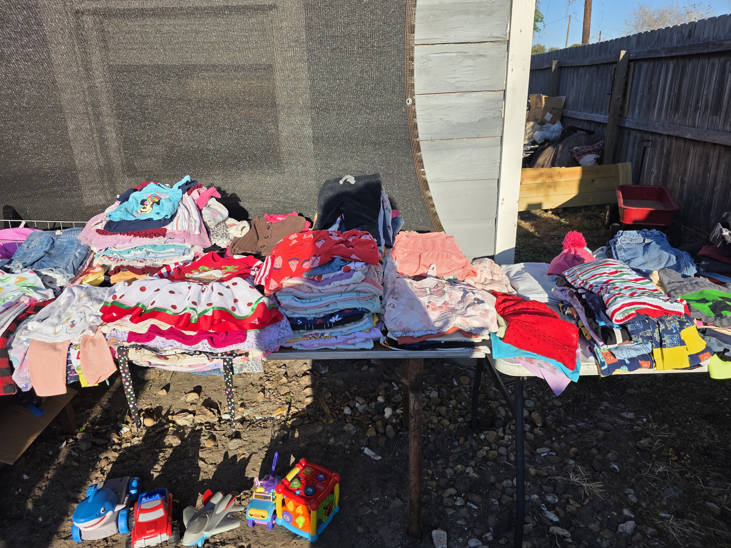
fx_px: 486
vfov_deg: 58.9
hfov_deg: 73.9
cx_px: 366
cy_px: 274
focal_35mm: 23
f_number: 1.7
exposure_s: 1/4889
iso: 80
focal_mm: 6.3
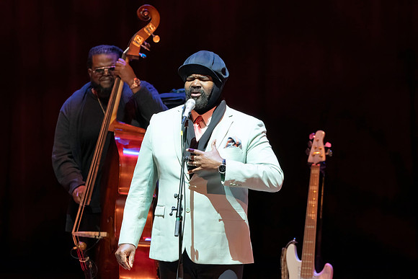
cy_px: 233
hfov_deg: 3.8
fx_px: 6335
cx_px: 202
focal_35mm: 546
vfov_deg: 2.5
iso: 6400
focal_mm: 303
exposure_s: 1/250
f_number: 7.1
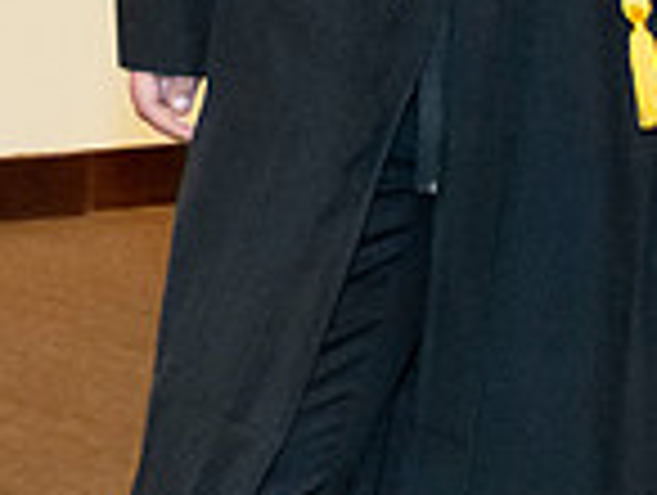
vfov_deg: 7.5
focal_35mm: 193
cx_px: 292
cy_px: -408
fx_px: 3669
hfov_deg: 10.2
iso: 6400
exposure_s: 1/125
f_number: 5.6
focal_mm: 35
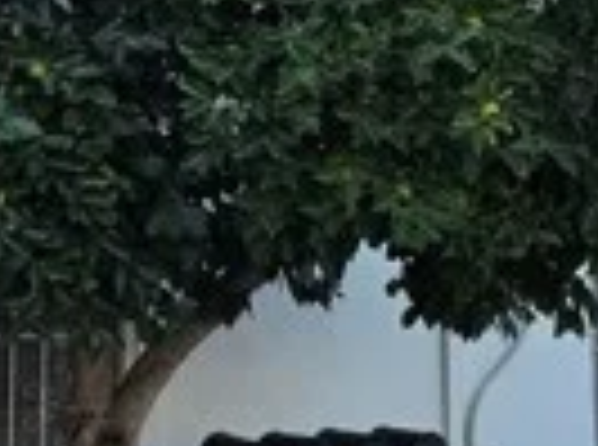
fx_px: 1912
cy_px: 117
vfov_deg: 13.2
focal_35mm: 111
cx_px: 409
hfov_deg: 17.7
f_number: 1.4
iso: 64
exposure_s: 1/4887
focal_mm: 6.5
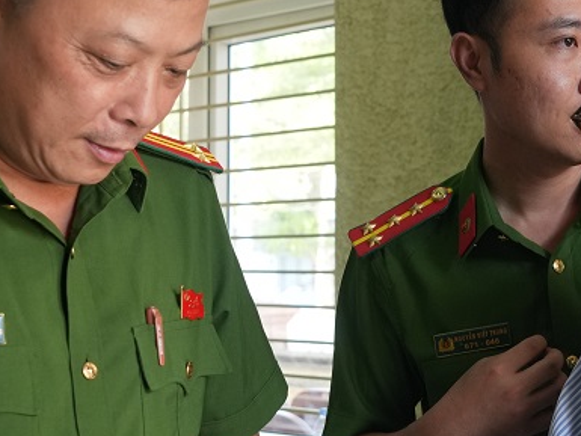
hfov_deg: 21.1
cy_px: 315
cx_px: 430
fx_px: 1545
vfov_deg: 16.0
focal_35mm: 92
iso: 640
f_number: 4
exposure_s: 1/160
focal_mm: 24
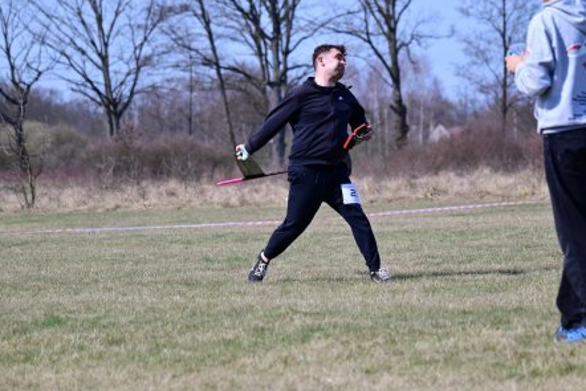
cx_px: 316
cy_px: 172
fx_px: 3387
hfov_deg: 9.9
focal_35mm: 208
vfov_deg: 6.6
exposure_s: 1/2500
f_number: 6.3
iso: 640
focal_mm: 185
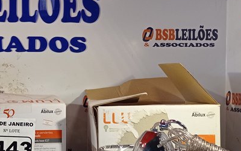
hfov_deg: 26.1
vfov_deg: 17.1
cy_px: 88
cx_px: 17
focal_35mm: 76
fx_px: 499
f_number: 1.79
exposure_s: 1/120
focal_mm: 4.7
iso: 130
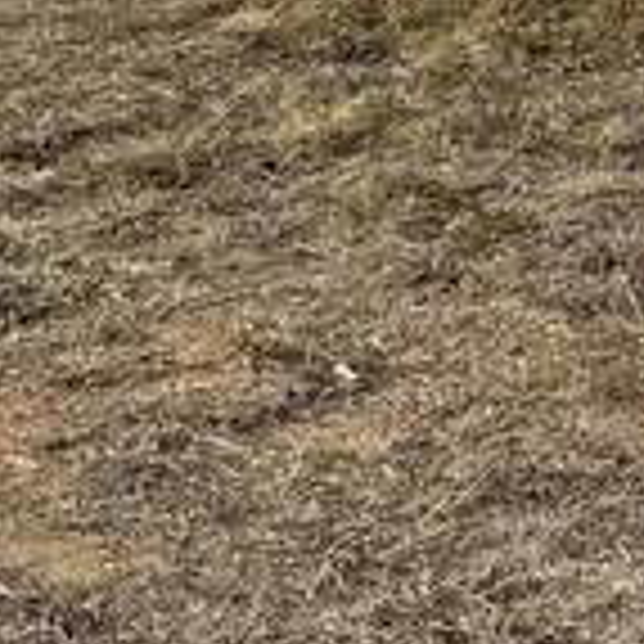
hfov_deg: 8.5
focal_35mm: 190
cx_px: 1504
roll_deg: +0.0
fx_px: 3999
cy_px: -905
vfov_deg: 8.4
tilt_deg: -0.6
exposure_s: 1/12346
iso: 80
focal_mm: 6.76
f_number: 1.78
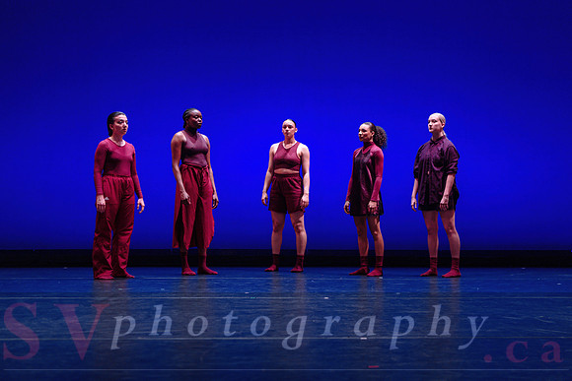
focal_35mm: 50
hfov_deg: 39.6
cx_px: 286
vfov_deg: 27.0
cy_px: 190
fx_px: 795
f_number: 2.8
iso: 2500
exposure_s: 1/250
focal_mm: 50
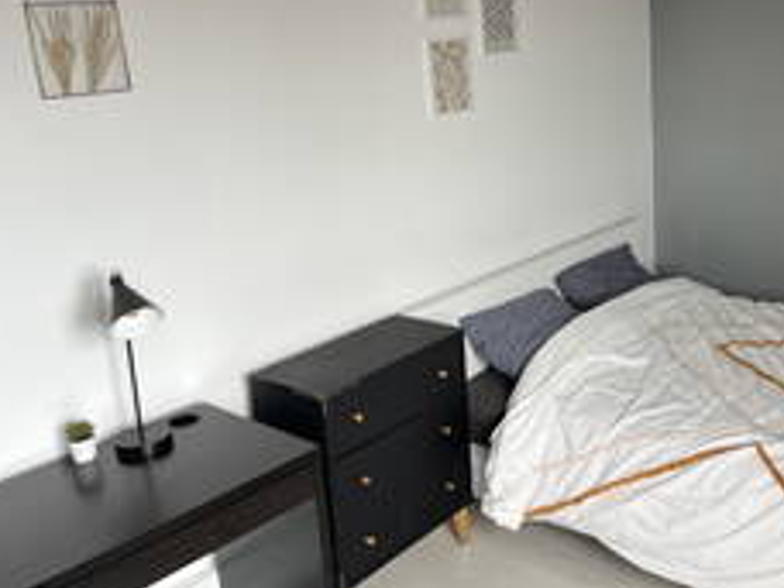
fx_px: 929
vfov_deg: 35.0
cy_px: 227
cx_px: 602
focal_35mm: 41
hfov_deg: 44.0
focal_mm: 5.1
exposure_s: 1/121
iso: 64
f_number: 1.6
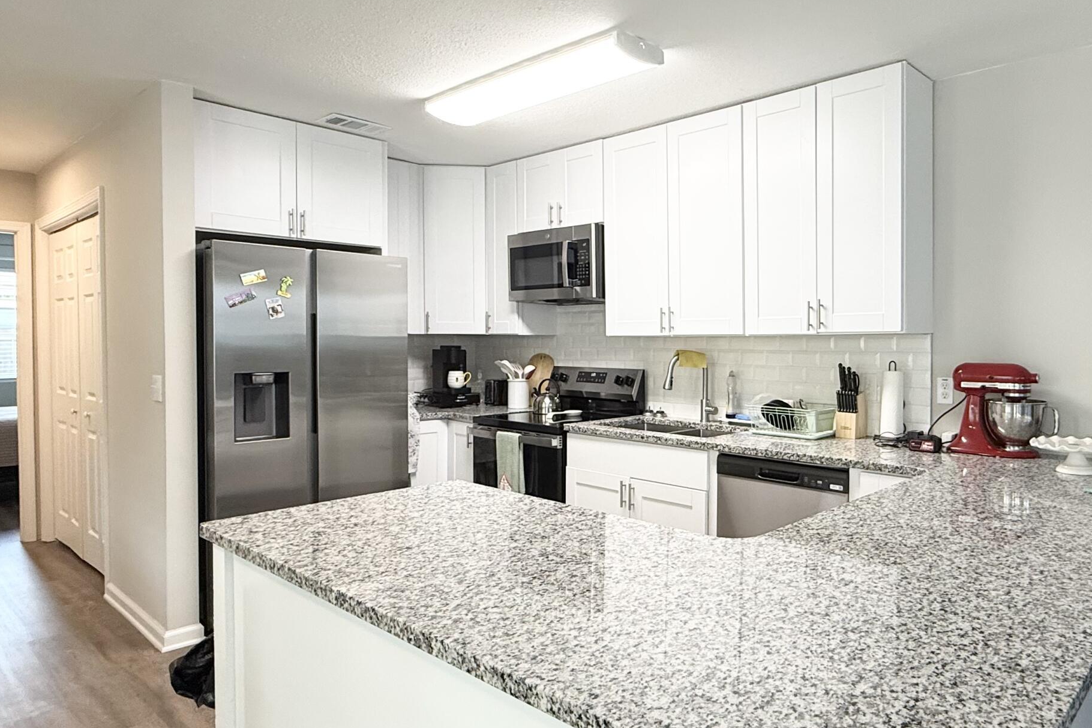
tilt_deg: -1.4
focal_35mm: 24
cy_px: 359
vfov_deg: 53.1
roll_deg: +0.1
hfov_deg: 72.3
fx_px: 728
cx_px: 693
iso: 160
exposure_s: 1/120
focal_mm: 2.22
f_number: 2.2
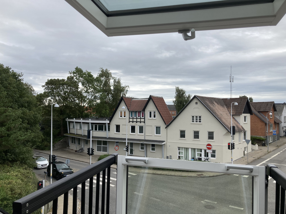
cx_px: 143
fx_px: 231
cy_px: 107
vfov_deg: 49.7
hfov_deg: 63.4
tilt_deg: +2.3
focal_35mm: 28
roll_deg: -0.1
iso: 20
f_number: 1.8
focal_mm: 3.99
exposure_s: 1/1453
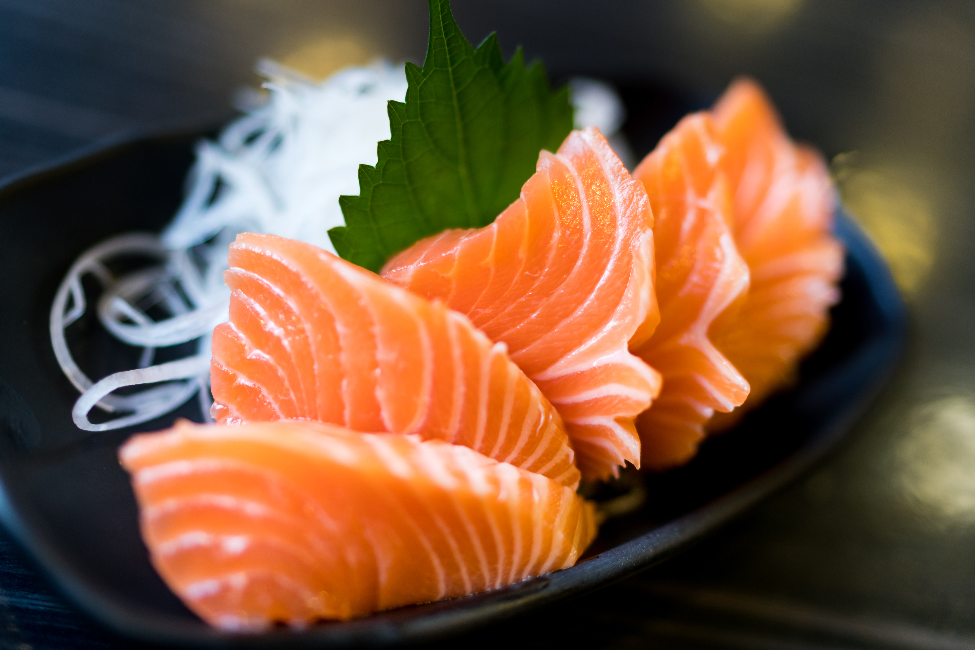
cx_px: 452
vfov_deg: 34.2
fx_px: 1056
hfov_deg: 49.5
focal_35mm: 39
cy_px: 319
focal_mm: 35
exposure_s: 1/80
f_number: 1.4
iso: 250
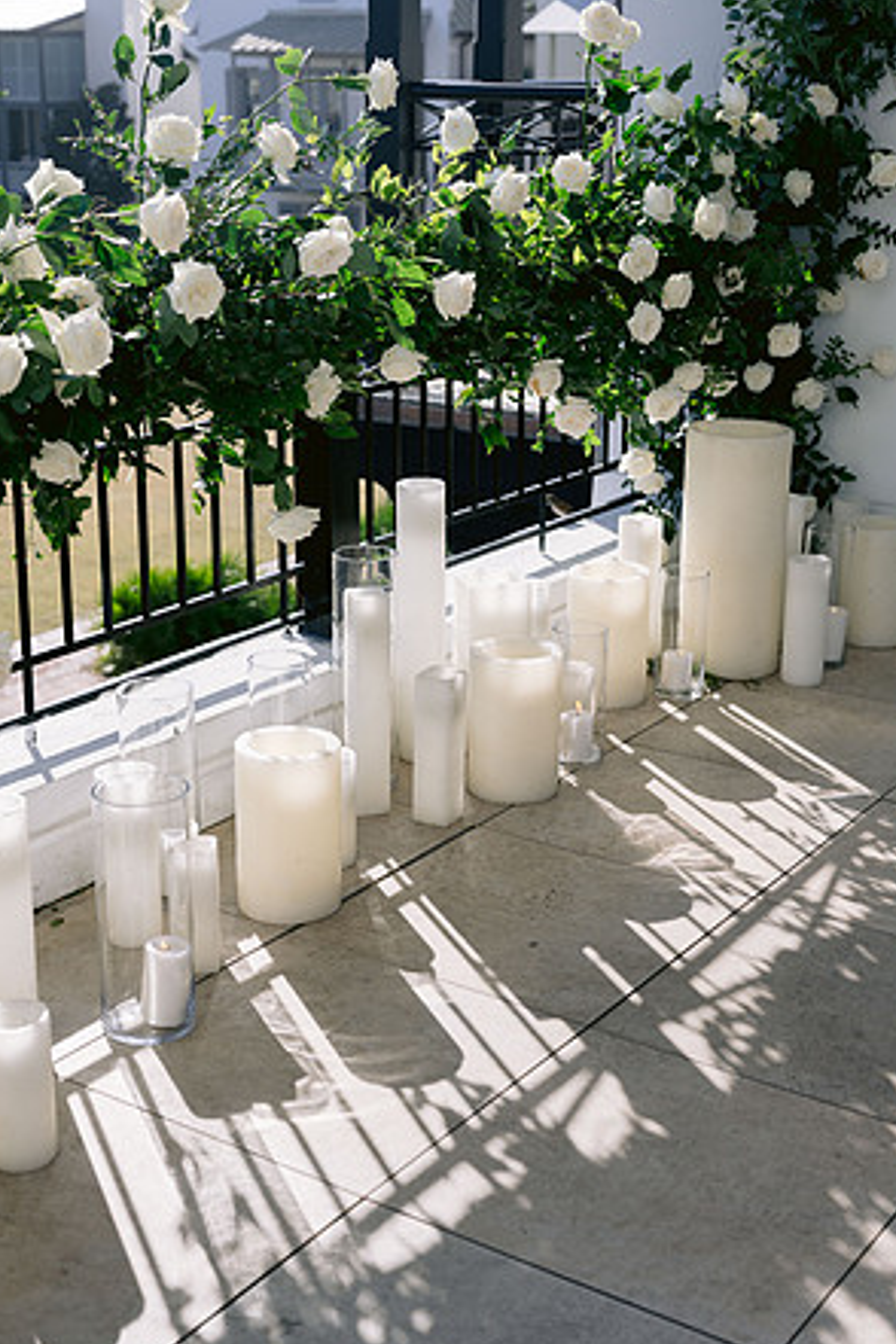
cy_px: 680
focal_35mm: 51
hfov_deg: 26.5
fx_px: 1904
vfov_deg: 38.9
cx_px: 448
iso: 200
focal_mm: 50
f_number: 4
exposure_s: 1/1600
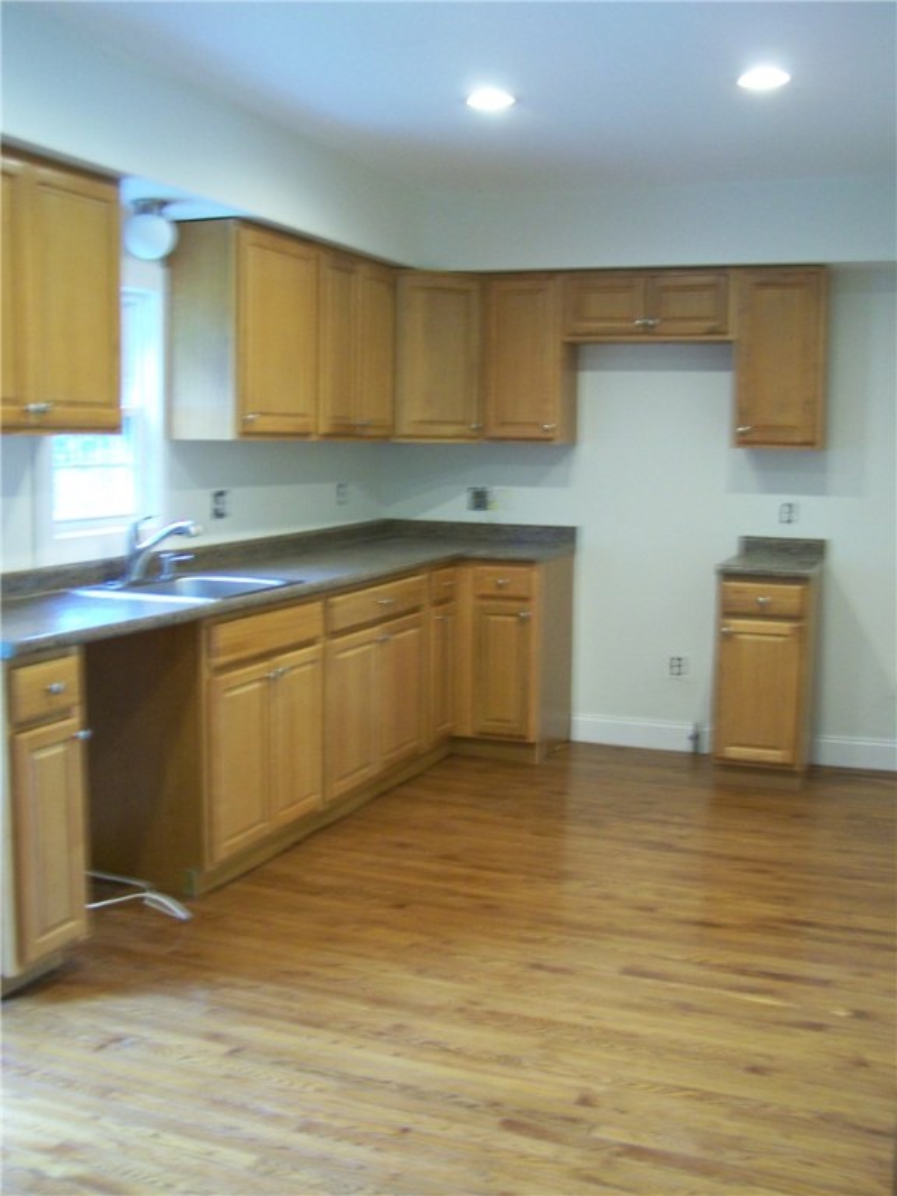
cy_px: 598
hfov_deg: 37.7
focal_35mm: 38
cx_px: 448
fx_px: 1313
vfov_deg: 49.0
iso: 160
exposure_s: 1/8
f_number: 2.8
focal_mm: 6.3
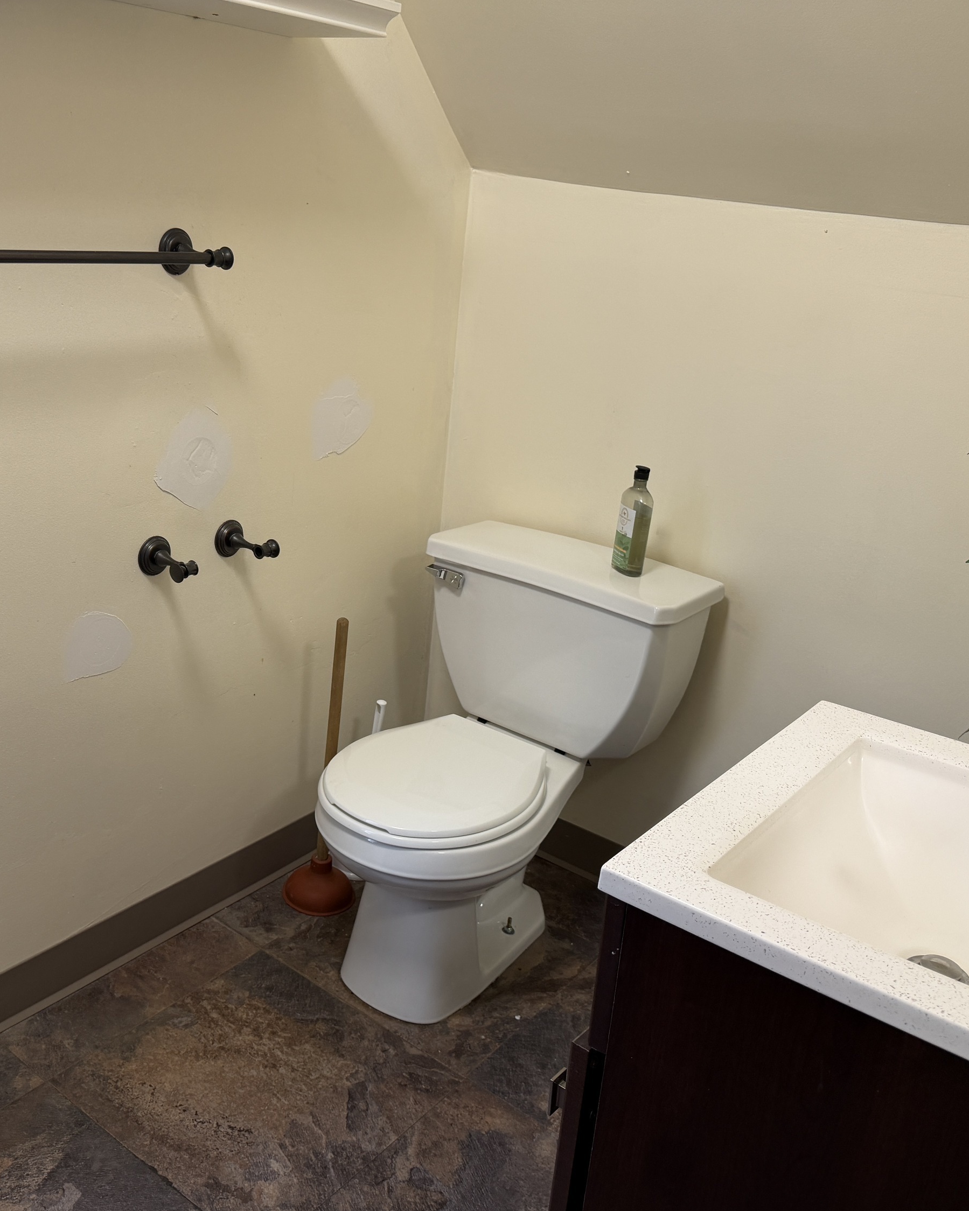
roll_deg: -3.5
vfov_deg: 55.7
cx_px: 395
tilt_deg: -19.9
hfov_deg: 45.6
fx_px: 1147
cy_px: 618
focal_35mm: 32
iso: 125
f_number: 1.78
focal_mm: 6.76
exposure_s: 1/60
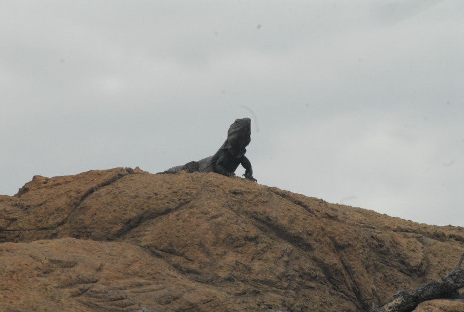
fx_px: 5812
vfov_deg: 3.1
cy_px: 156
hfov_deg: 4.6
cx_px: 232
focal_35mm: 450
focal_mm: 300
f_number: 18
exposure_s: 1/1250
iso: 1600
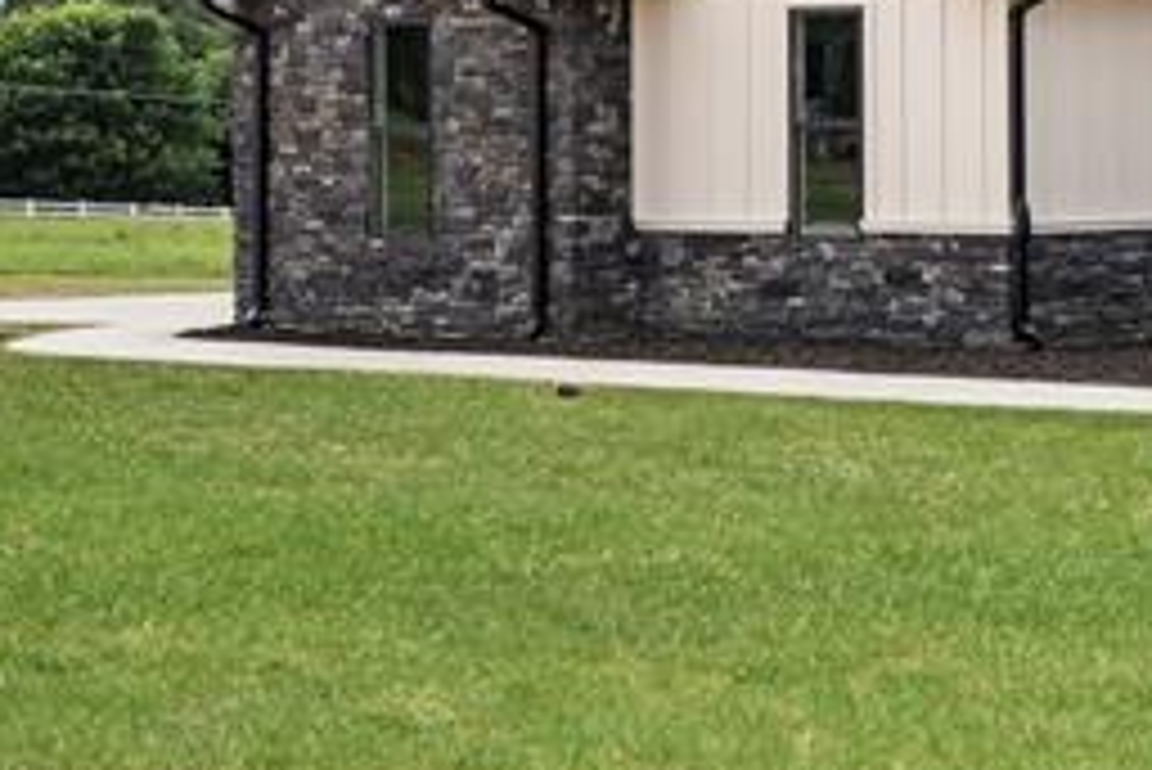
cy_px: 68
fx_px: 3330
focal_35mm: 104
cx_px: 1714
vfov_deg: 13.1
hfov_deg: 17.7
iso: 320
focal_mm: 26
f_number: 8
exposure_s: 1/800
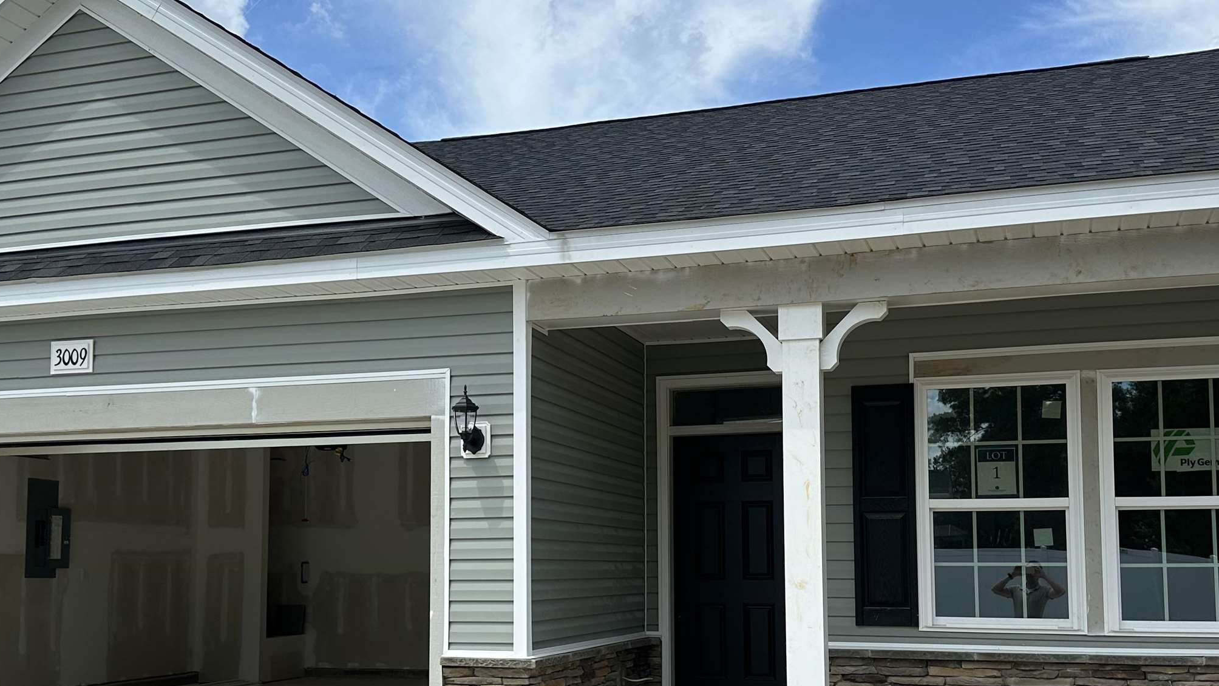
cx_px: 593
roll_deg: -0.6
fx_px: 1293
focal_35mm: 40
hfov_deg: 50.5
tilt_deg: +5.3
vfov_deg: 29.4
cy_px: 476
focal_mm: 6.86
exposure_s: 1/3472
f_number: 1.78
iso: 80
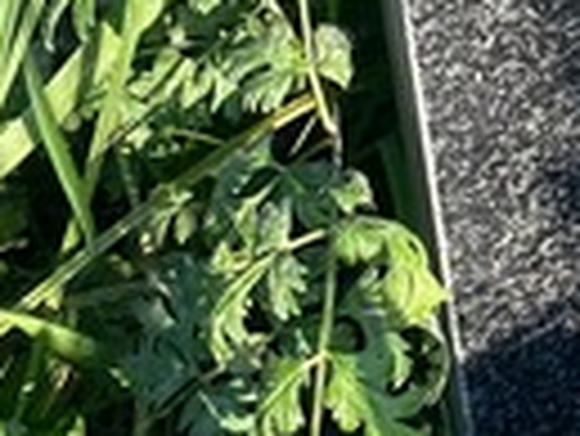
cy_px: -782
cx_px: 1290
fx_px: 2700
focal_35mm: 161
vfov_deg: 8.1
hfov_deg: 10.8
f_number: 1.8
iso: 32
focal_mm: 4.25
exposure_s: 1/573
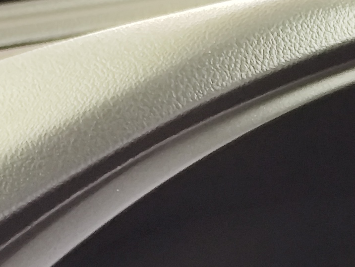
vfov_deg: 5.5
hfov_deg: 7.2
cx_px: 809
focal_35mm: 262
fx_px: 2687
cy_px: 617
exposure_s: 1/20
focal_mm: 6.19
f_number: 1.65
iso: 640
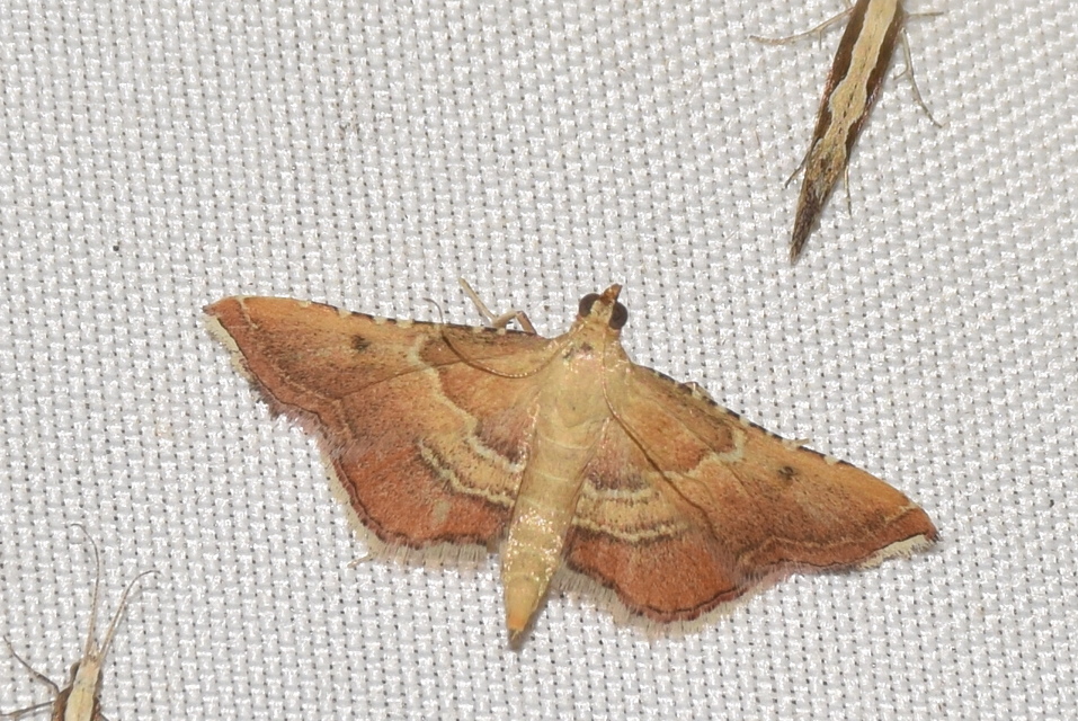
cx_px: 539
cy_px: 360
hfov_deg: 9.8
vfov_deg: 6.6
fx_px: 6294
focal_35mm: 210
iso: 100
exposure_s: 1/160
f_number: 13
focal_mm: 140
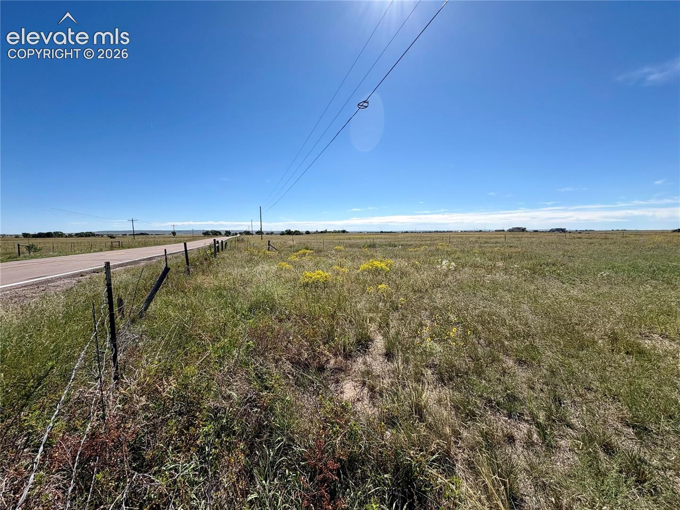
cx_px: 340
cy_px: 255
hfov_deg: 102.1
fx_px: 275
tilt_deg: -5.9
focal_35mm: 14
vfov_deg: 85.7
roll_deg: +1.1
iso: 50
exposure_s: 1/3717
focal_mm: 2.22
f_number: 2.2
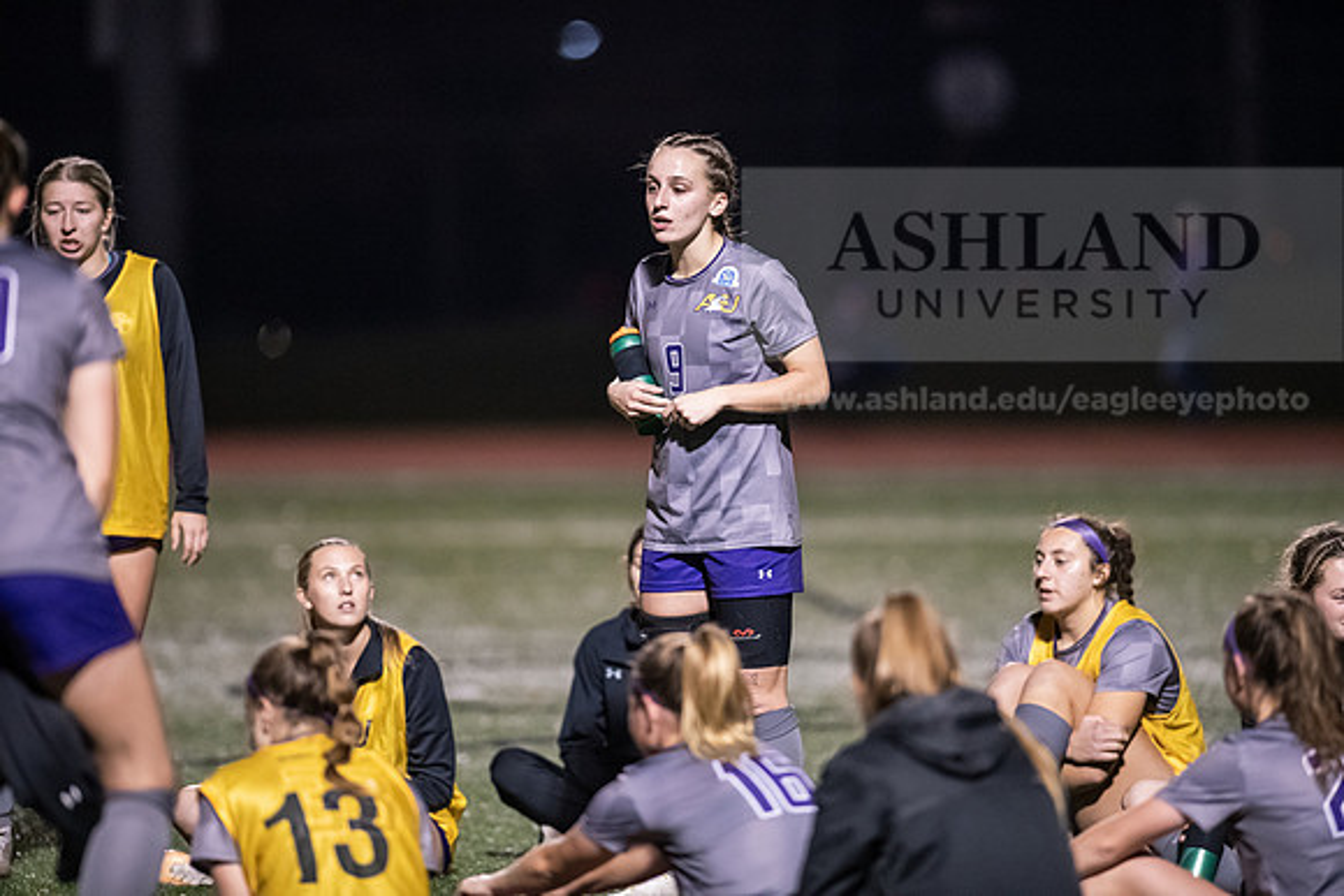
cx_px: 672
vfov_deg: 4.6
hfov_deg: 6.9
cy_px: 448
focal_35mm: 300
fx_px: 11202
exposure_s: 1/800
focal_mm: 300
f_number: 2.8
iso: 8000
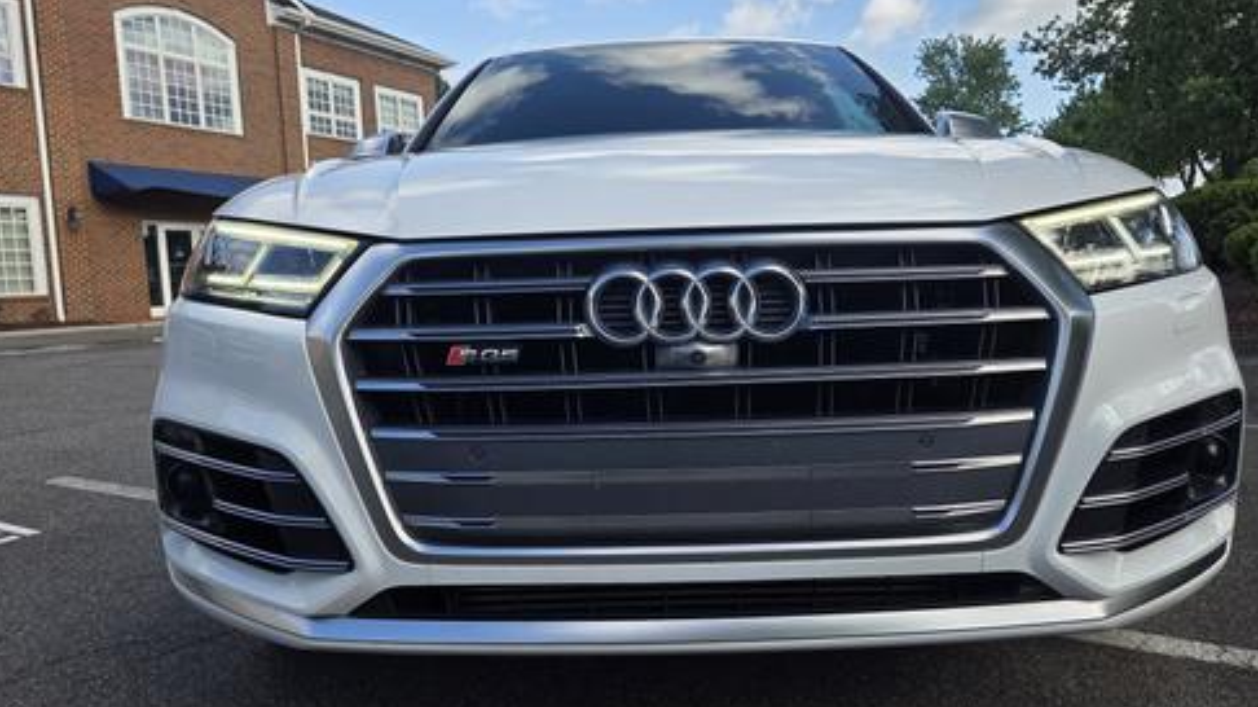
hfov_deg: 71.9
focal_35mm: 26
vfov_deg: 44.3
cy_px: 357
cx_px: 637
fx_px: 867
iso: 80
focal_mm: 5.4
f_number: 1.8
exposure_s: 1/1957
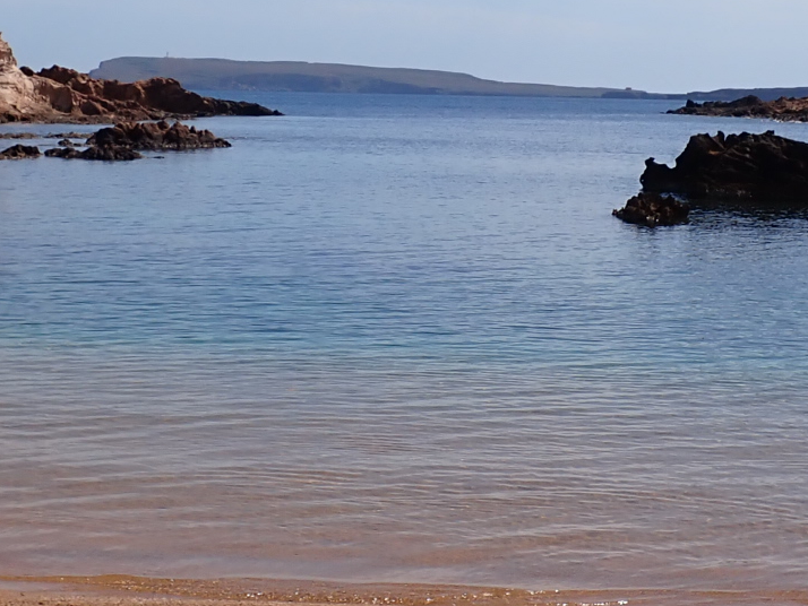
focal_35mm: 86
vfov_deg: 17.0
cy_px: 93
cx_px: 286
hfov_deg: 22.7
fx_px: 2008
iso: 100
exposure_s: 1/320
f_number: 9
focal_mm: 5.79
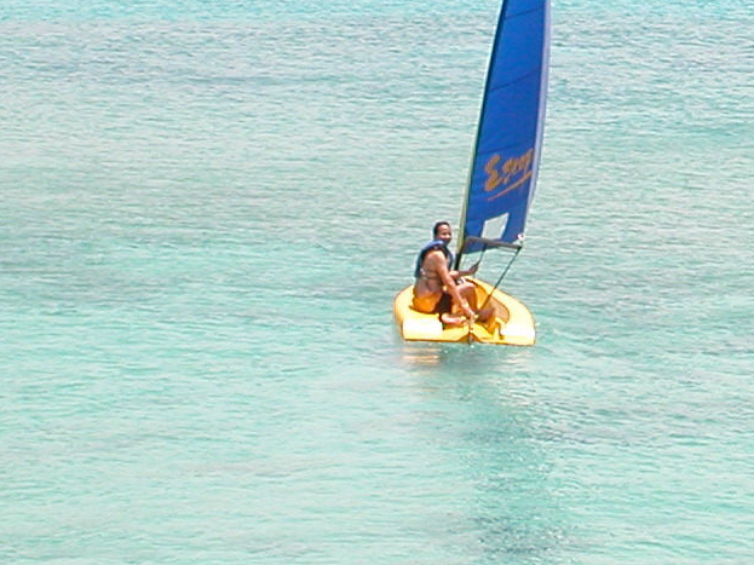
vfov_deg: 5.2
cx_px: 730
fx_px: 6207
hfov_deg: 6.9
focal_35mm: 285
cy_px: -140
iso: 100
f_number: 4.8
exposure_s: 1/465
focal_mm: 16.8
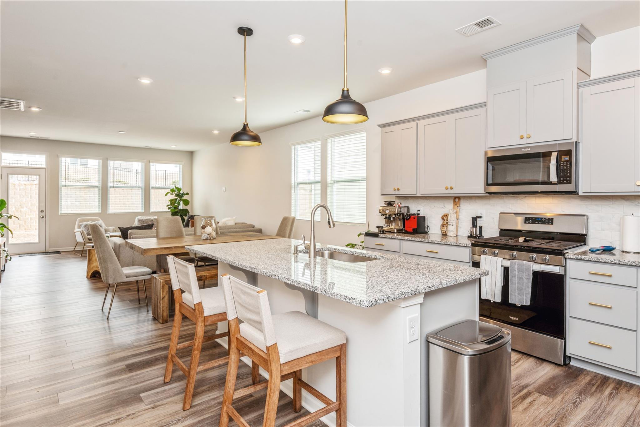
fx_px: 356
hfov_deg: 84.0
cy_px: 214
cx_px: 320
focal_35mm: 20
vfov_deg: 61.9
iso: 200
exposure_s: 1/25
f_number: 8
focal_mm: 20
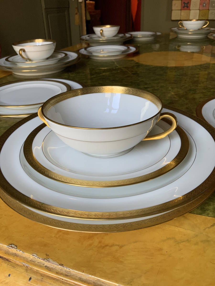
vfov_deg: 61.7
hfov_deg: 48.2
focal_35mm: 29
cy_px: 143
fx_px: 240
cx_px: 108
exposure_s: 1/50
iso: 40
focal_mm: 3
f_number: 1.8
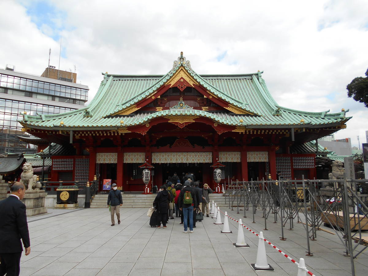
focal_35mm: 26
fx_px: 276
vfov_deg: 53.1
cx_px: 184
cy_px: 138
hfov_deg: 67.3
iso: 80
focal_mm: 4.6
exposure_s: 1/500
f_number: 3.2
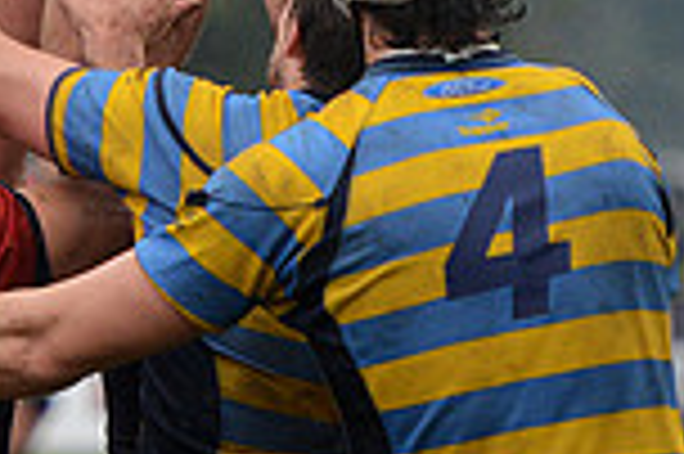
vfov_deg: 2.2
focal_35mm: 611
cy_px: -178
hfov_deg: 3.4
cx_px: -40
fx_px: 11596
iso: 1000
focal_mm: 160
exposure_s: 1/640
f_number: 2.8
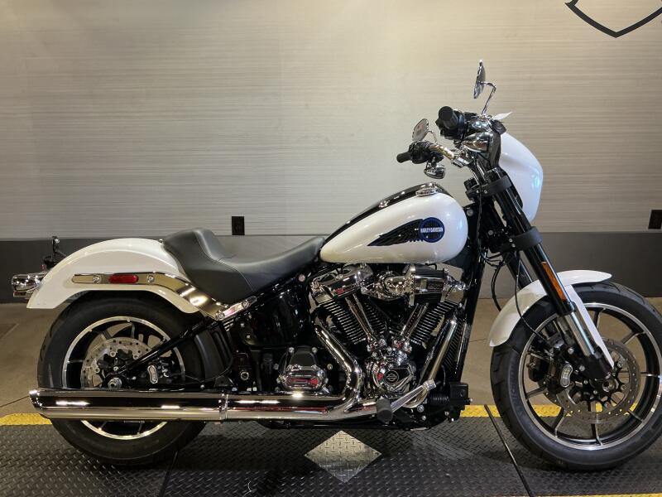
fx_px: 555
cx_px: 331
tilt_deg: -15.9
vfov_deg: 48.2
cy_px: 248
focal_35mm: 29
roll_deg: +0.4
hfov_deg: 61.7
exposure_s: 1/60
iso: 80
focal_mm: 3
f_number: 1.8
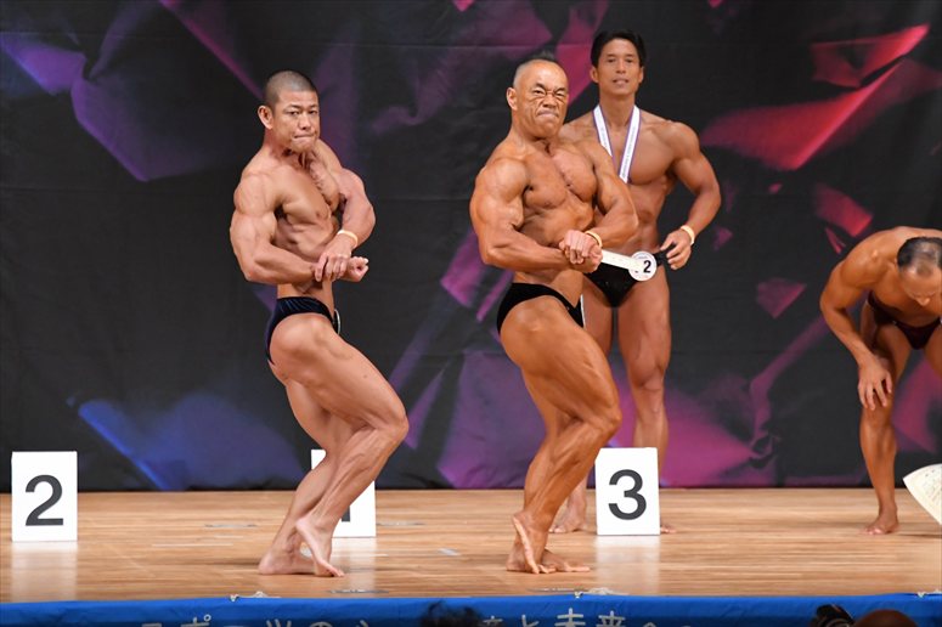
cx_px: 471
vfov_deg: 5.1
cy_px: 314
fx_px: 7062
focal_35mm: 270
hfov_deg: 7.6
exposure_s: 1/400
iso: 5600
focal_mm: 180
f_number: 5.6
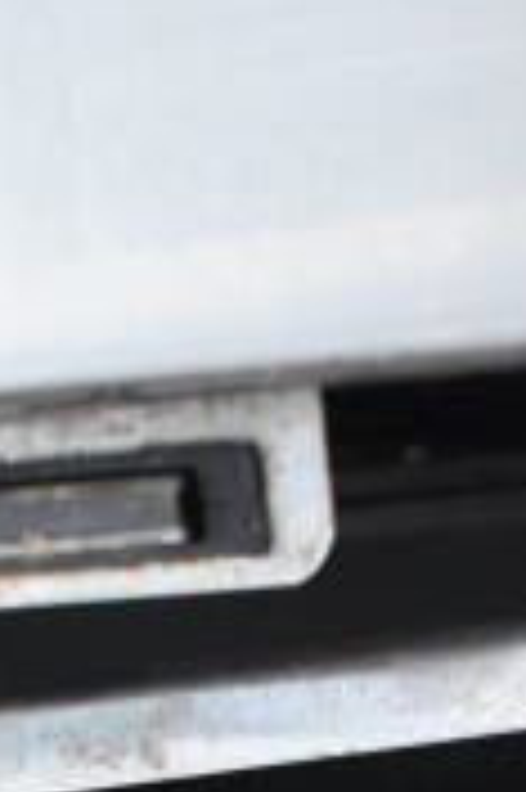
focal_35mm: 180
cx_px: 418
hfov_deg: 7.6
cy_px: 1818
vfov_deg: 10.2
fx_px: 3944
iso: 2500
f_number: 3.8
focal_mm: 23
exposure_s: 1/40
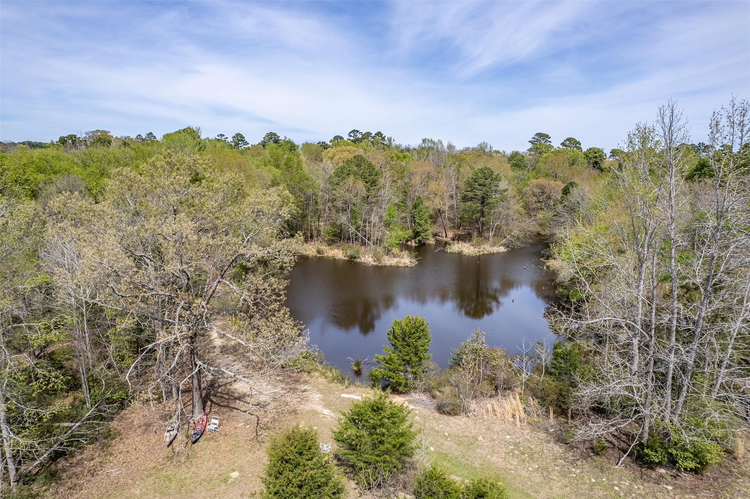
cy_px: 250
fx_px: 458
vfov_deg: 57.2
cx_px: 375
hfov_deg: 78.6
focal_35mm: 22
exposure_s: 1/2000
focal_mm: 8.38
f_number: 2.8
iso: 100
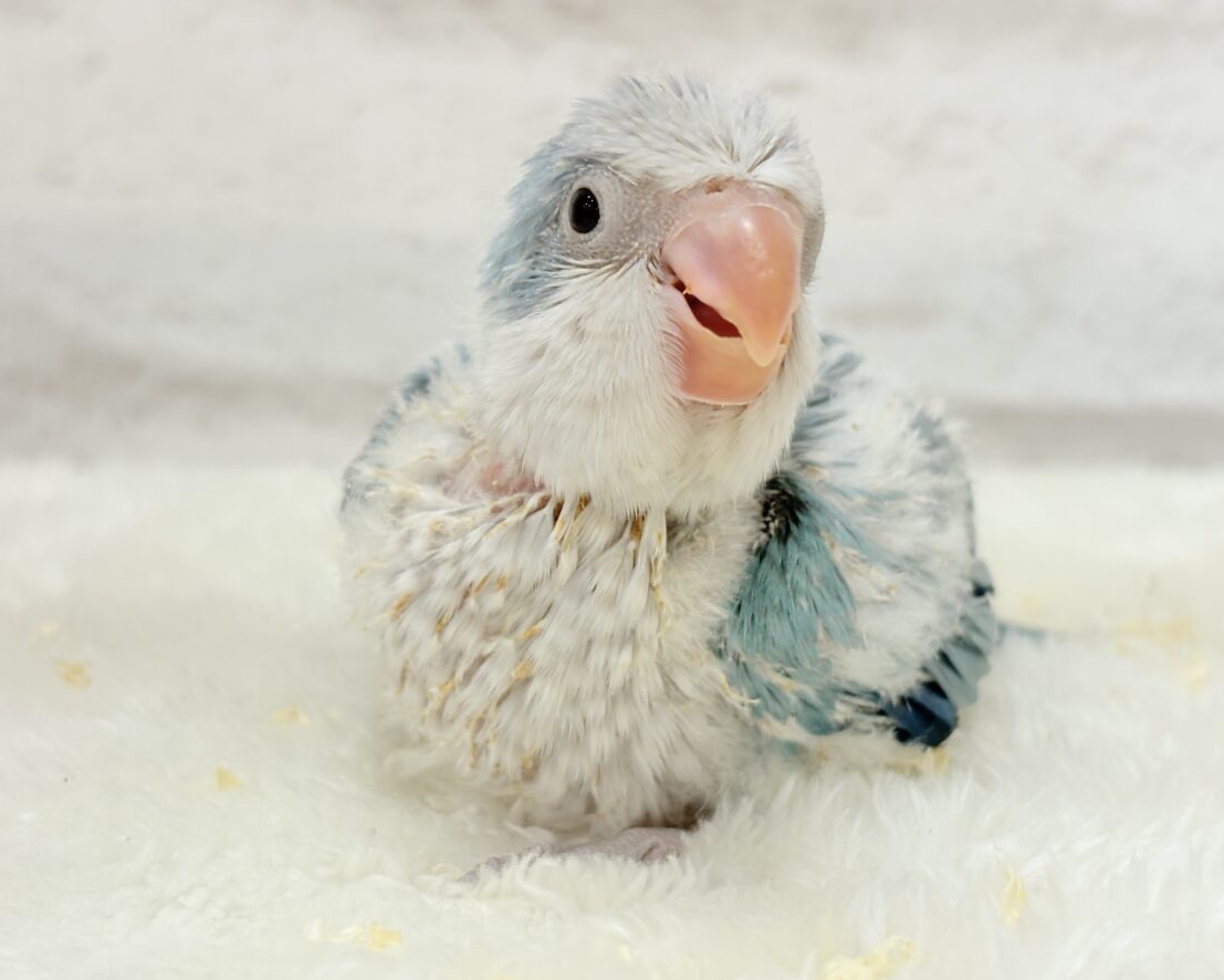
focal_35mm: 55
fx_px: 1993
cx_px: 604
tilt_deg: -9.1
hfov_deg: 34.1
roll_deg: -1.2
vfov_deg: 27.6
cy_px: 493
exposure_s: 1/100
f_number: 1.6
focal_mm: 5.96
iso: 80
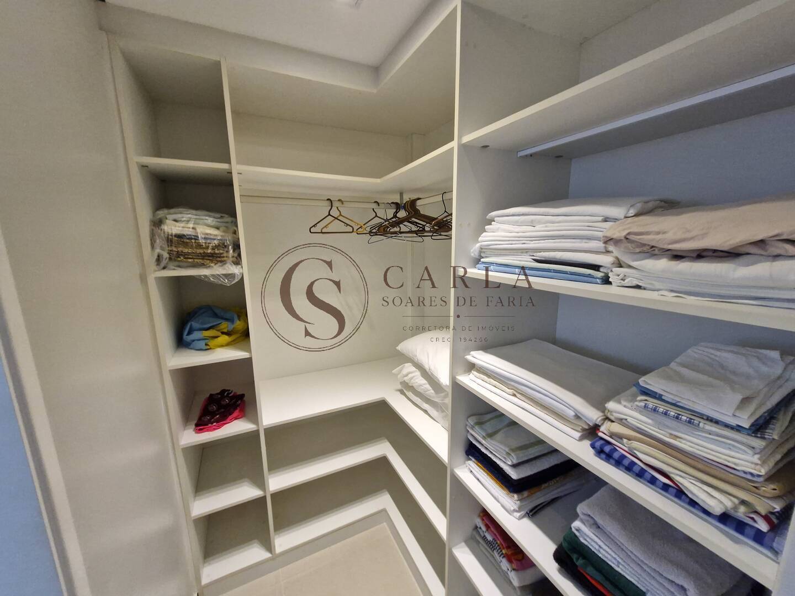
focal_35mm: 13
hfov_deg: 106.2
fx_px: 299
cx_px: 398
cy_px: 298
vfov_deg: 89.9
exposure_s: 1/60
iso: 200
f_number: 2.2
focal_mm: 1.74
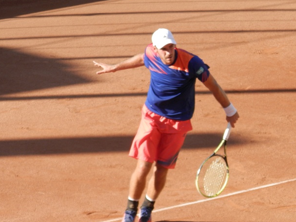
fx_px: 4381
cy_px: 130
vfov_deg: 2.9
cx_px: 132
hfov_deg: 3.9
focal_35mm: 512
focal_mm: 70.9
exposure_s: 1/250
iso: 125
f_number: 5.7
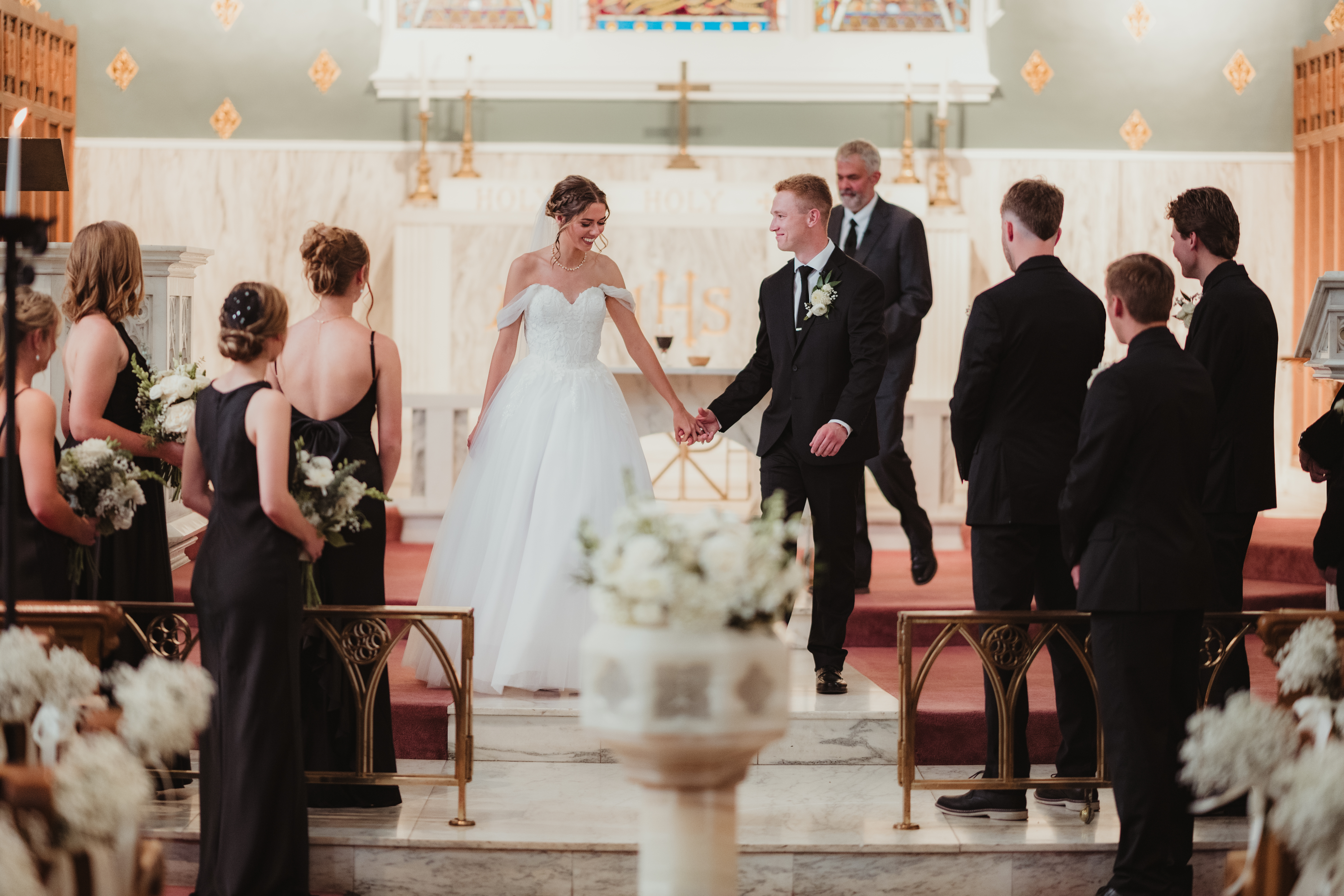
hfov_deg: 19.5
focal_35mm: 105
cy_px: 448
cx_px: 672
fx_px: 3920
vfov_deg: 13.0
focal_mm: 105
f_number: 1.4
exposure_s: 1/320
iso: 2000
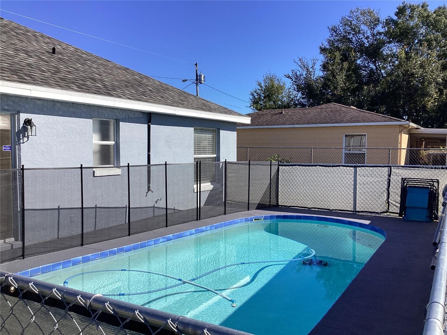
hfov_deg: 58.4
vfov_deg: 45.4
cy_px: 168
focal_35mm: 31
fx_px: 400
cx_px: 224
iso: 25
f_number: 2.4
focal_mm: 3.3
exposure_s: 1/1404
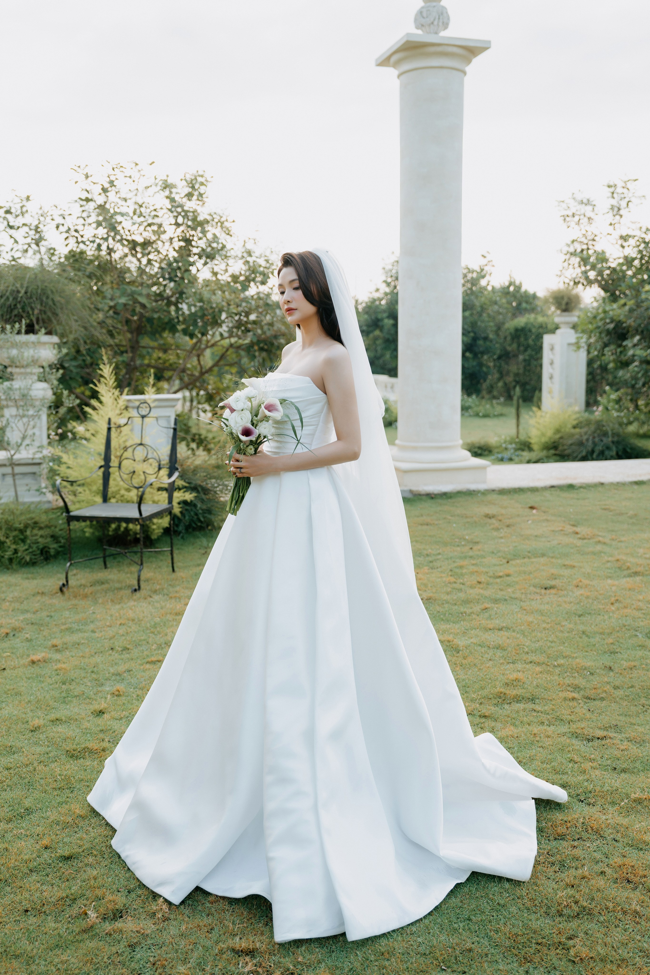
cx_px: 325
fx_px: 921
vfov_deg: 55.8
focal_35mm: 34
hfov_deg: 38.9
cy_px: 488
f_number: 2.8
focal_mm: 34
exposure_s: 1/500
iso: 200
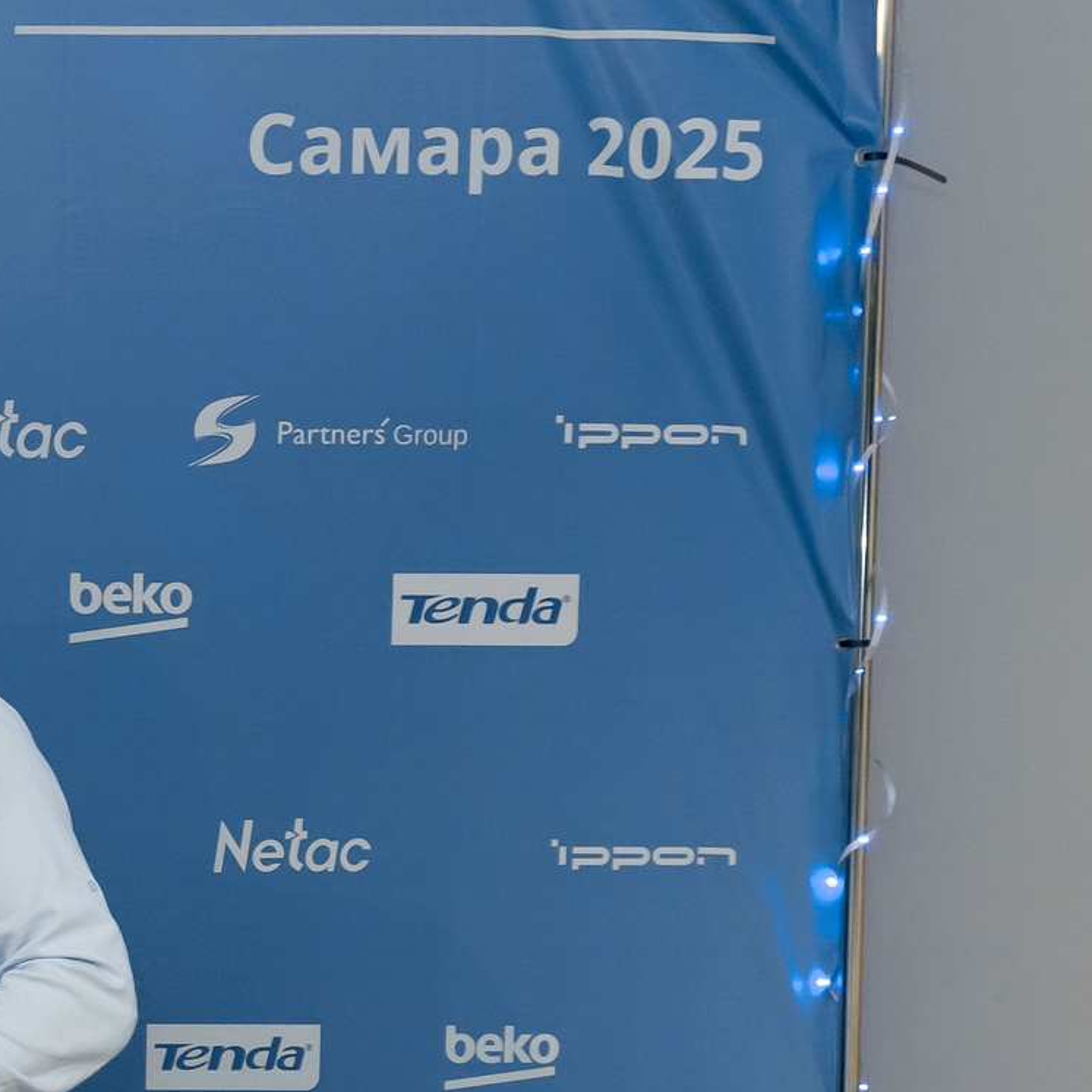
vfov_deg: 16.2
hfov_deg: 15.8
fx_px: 3712
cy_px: 1223
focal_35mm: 104
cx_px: -347
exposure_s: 1/125
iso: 3200
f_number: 5
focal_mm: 35
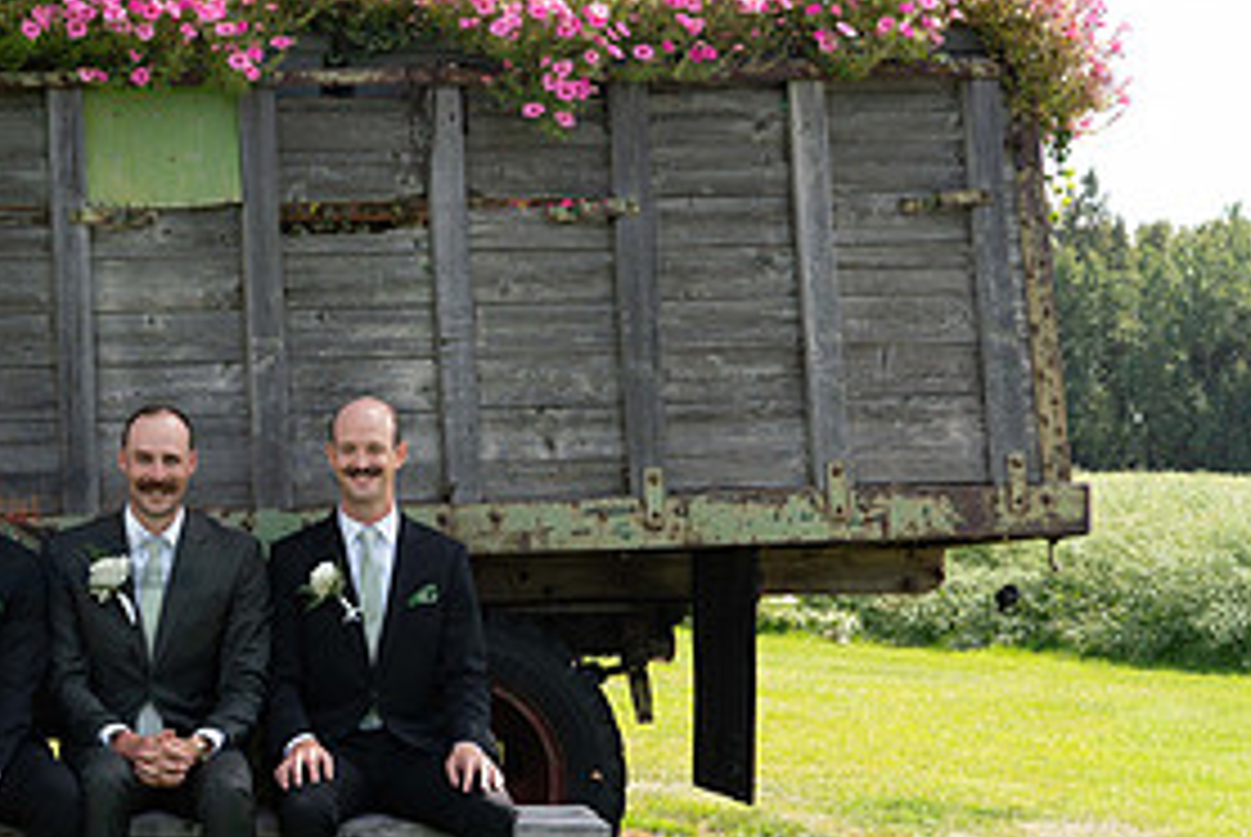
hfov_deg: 26.2
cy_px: 520
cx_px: 4
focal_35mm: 73
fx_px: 2539
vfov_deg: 18.7
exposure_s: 1/1000
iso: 400
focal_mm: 35
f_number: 4
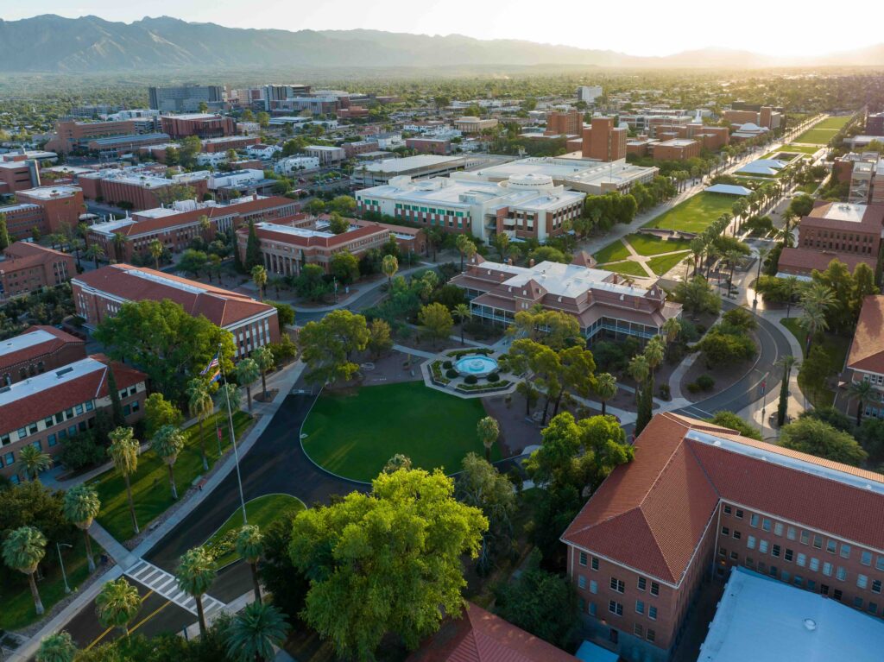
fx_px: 613
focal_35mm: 24
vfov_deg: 56.8
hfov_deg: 71.6
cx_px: 442
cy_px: 331
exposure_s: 1/500
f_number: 2.8
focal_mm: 12.29
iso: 100
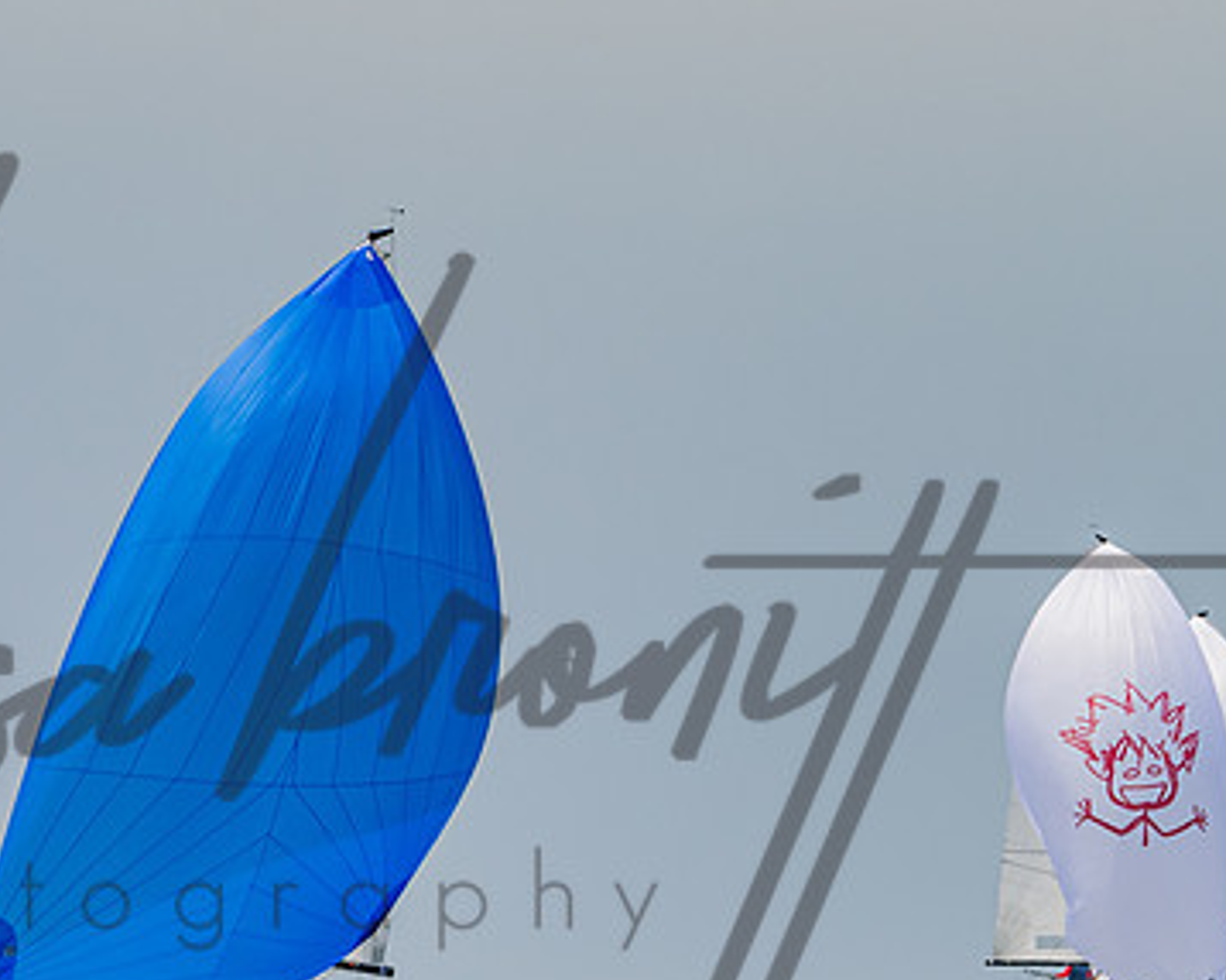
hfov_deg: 2.7
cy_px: 336
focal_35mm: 725
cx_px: 1012
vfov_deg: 2.1
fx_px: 26292
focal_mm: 270
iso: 400
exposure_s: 1/2500
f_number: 6.3
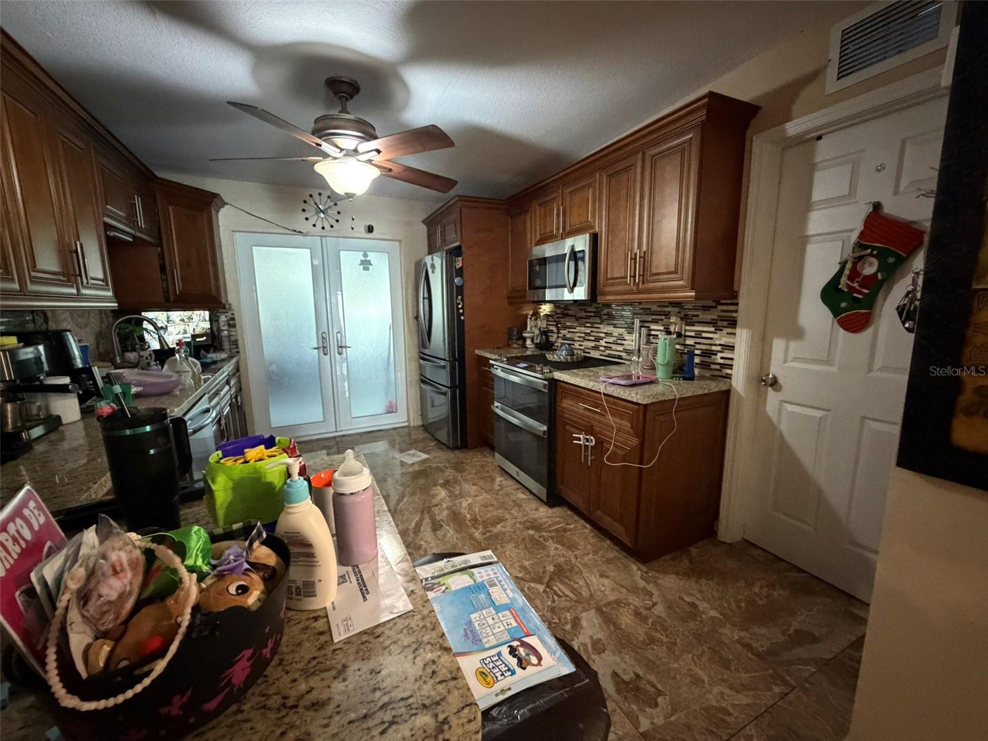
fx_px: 400
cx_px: 494
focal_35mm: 14
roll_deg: +2.0
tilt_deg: -9.4
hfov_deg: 102.1
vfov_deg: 85.7
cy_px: 370
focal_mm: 2.22
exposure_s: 1/40
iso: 1250
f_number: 2.2
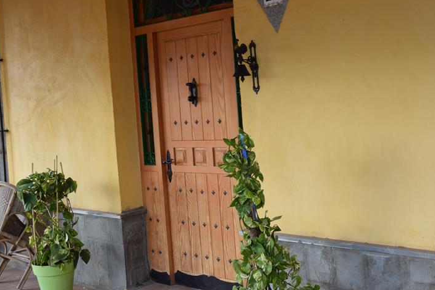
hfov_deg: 41.1
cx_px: 231
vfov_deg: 28.0
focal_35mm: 48
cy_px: 116
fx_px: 580
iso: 400
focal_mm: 22
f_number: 7.1
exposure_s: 1/200
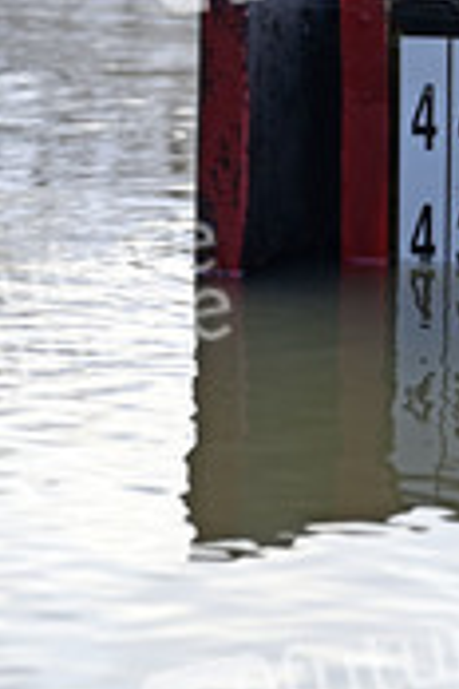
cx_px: 459
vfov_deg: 12.7
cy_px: 119
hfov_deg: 8.5
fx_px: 3079
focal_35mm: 161
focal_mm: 70
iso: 180
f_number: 2.8
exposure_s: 1/160
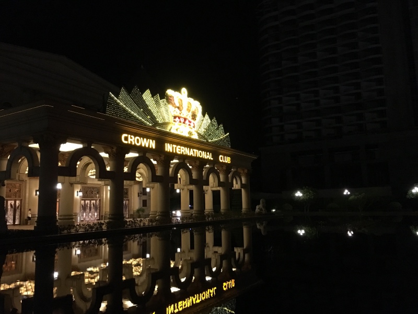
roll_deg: +1.8
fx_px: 350
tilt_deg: +7.8
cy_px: 157
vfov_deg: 48.2
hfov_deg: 61.7
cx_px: 209
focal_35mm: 29
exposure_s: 1/17
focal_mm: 4.15
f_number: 2.2
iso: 640
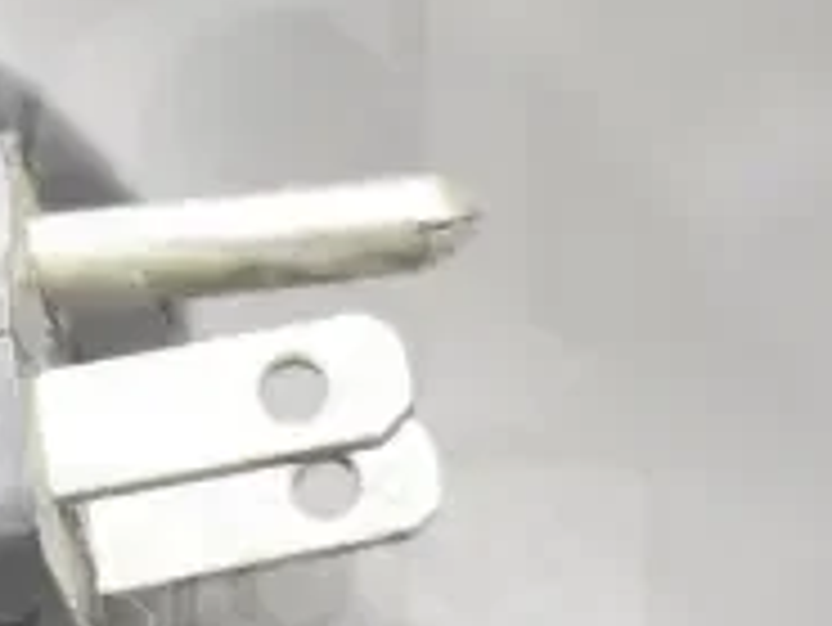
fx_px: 5484
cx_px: 135
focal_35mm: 228
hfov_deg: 8.7
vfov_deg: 6.5
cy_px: 322
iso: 7200
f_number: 5.3
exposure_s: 1/80
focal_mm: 48
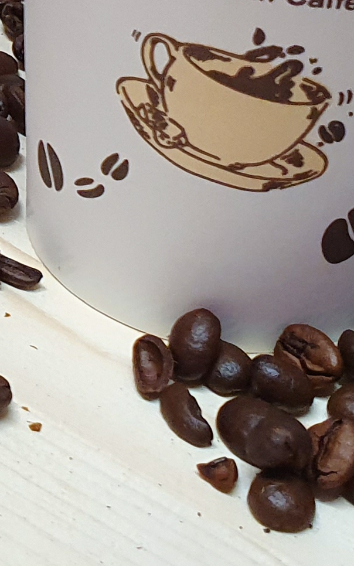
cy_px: -94
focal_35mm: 115
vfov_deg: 17.4
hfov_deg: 10.3
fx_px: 1775
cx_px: -414
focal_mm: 4.32
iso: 200
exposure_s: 1/50
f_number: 2.4
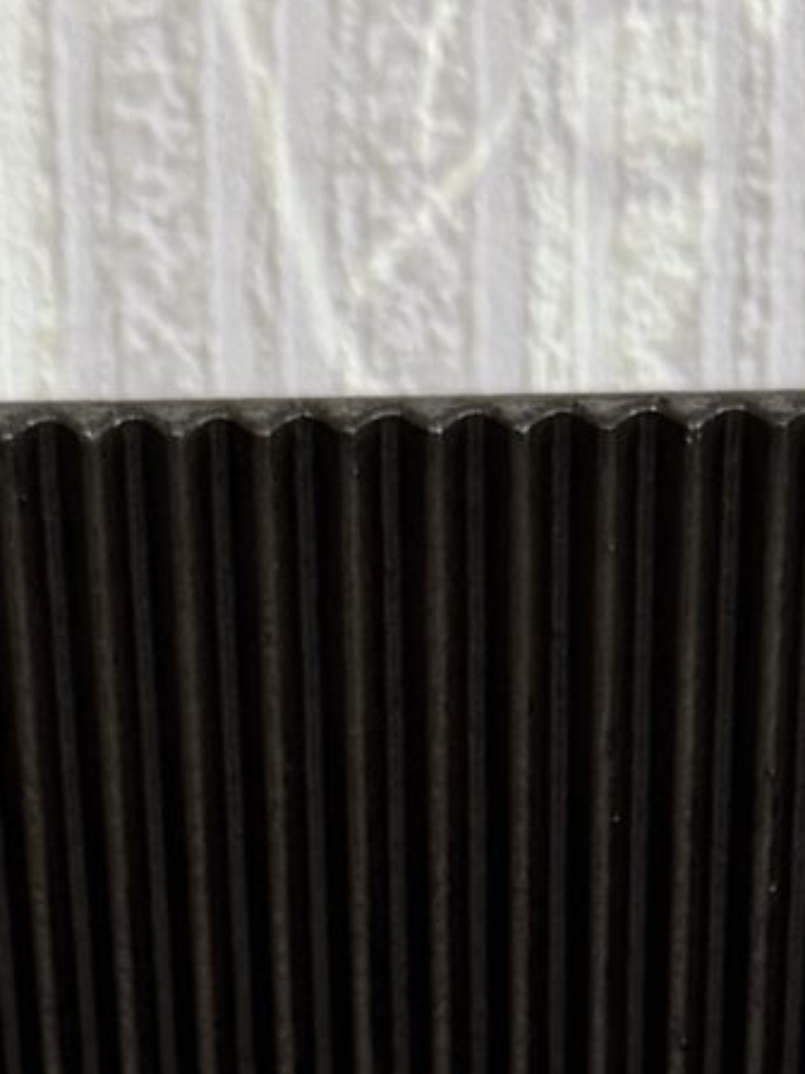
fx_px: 4248
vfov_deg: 12.8
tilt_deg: -23.0
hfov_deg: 10.8
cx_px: 417
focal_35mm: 137
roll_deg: +0.1
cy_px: 2055
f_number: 1.78
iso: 160
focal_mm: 6.76
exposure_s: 1/50
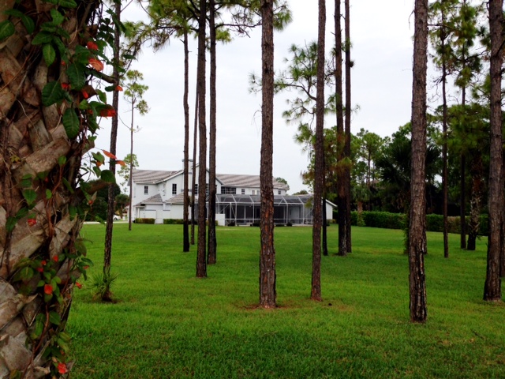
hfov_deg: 55.4
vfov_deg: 42.9
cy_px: 190
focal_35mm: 33
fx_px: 481
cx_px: 252
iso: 50
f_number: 2.4
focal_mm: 4.12
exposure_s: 1/1466
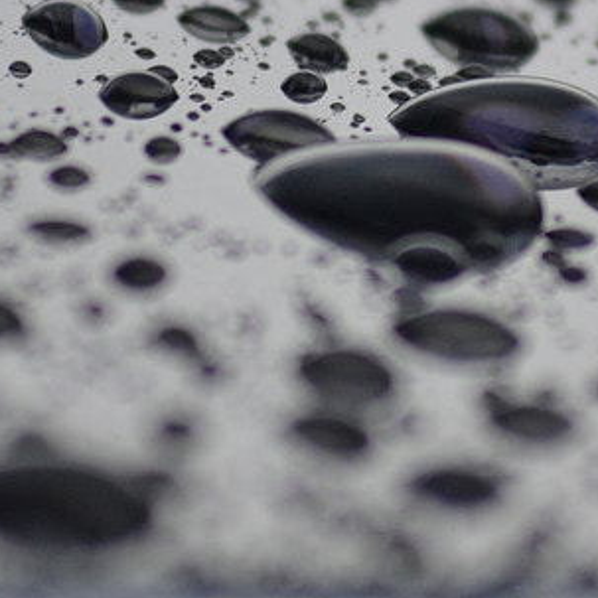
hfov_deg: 1.7
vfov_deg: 1.7
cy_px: 10
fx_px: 19701
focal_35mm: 1008
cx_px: 395
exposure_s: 1/500
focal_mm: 150
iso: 320
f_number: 5.6
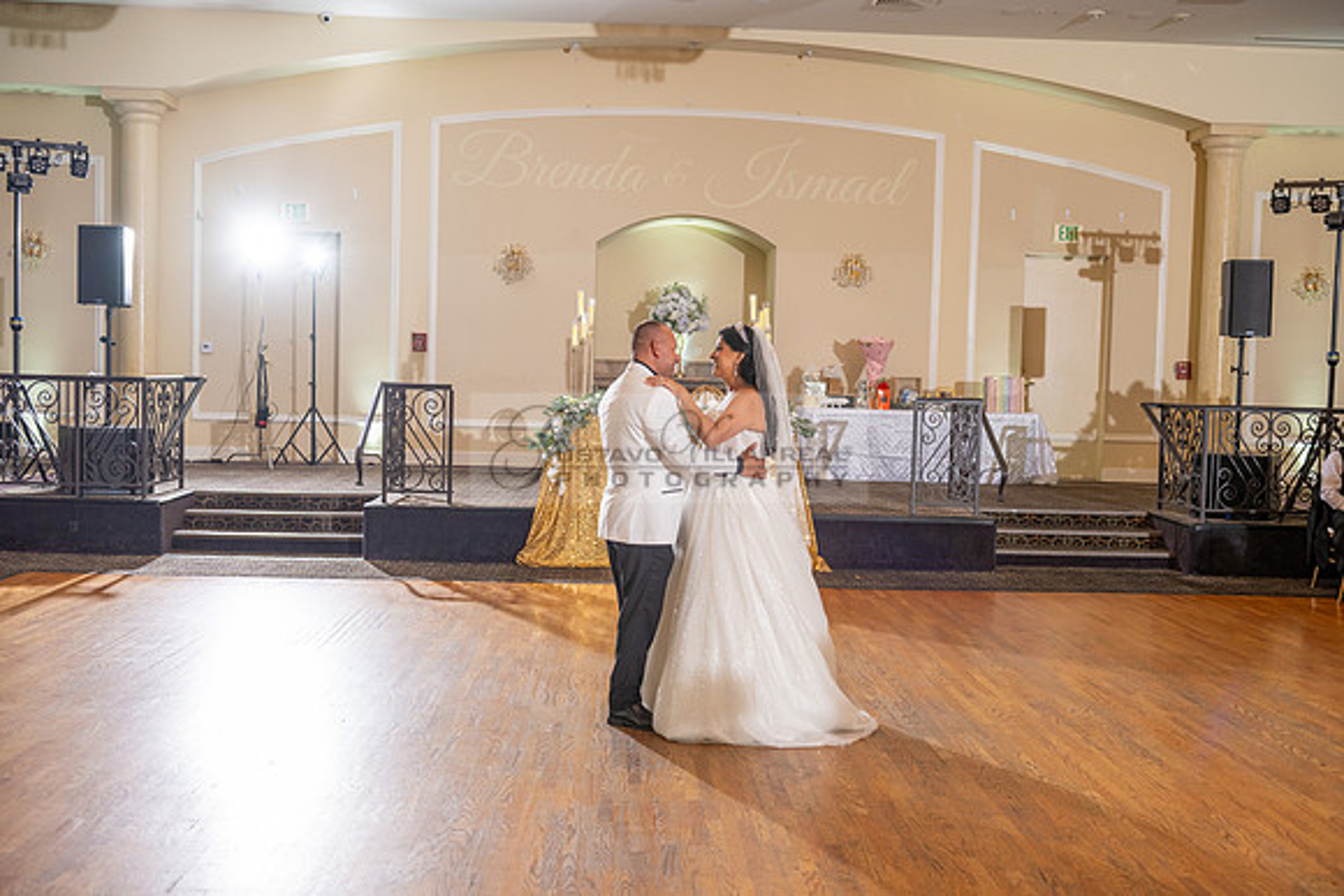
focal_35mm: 38
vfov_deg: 35.1
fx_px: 1419
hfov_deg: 50.7
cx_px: 672
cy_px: 448
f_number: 4
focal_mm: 38
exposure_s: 1/160
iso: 800
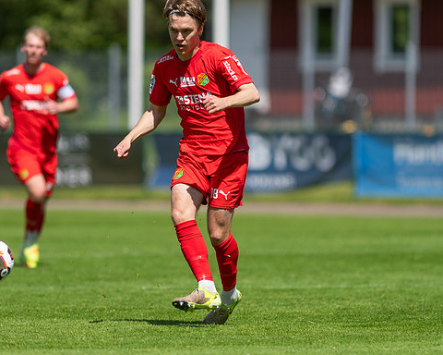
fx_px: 6687
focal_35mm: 510
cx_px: 198
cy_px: 178
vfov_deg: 3.0
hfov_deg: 3.8
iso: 110
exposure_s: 1/2500
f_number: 3.2
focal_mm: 300
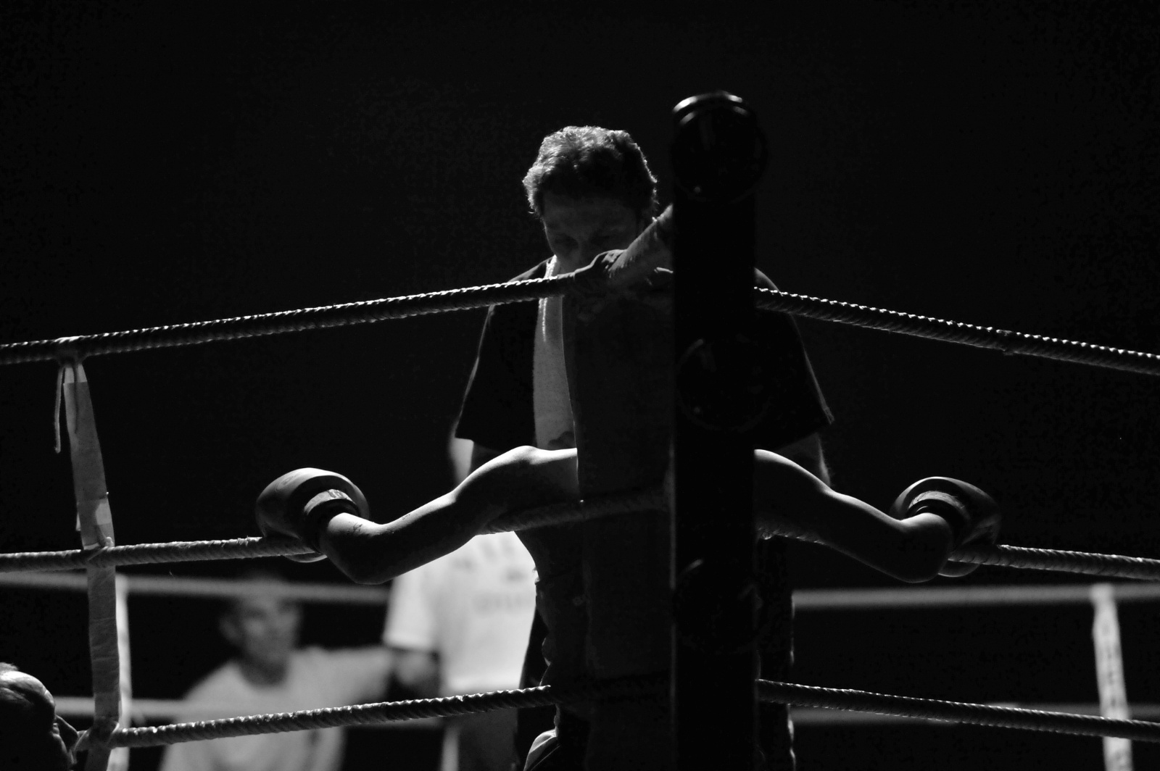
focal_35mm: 200
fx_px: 6439
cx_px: 580
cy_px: 386
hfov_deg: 10.3
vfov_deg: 6.9
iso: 3200
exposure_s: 1/320
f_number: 2.8
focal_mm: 200
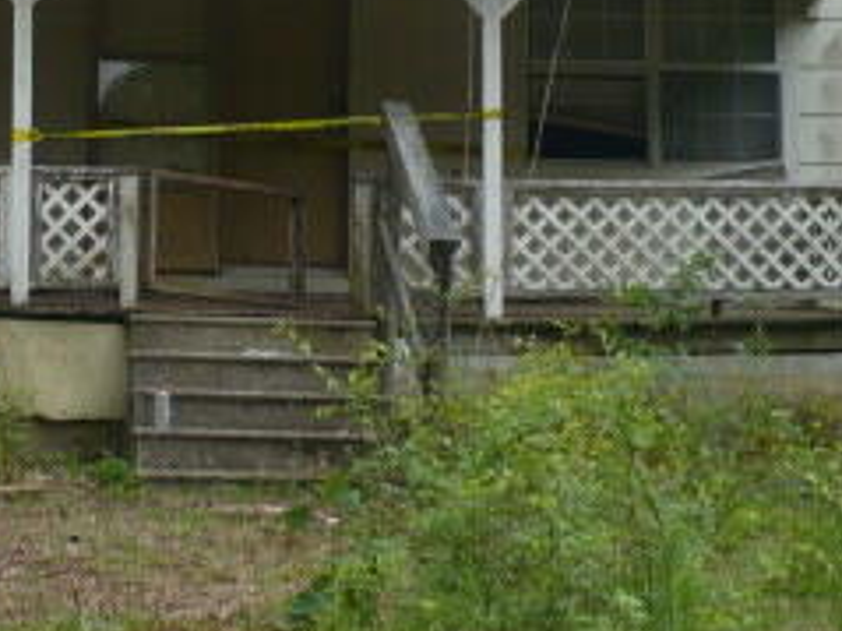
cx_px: 123
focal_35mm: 99
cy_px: 28
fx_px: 2407
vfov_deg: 14.7
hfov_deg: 19.6
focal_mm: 6.1
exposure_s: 1/500
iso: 100
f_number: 2.8
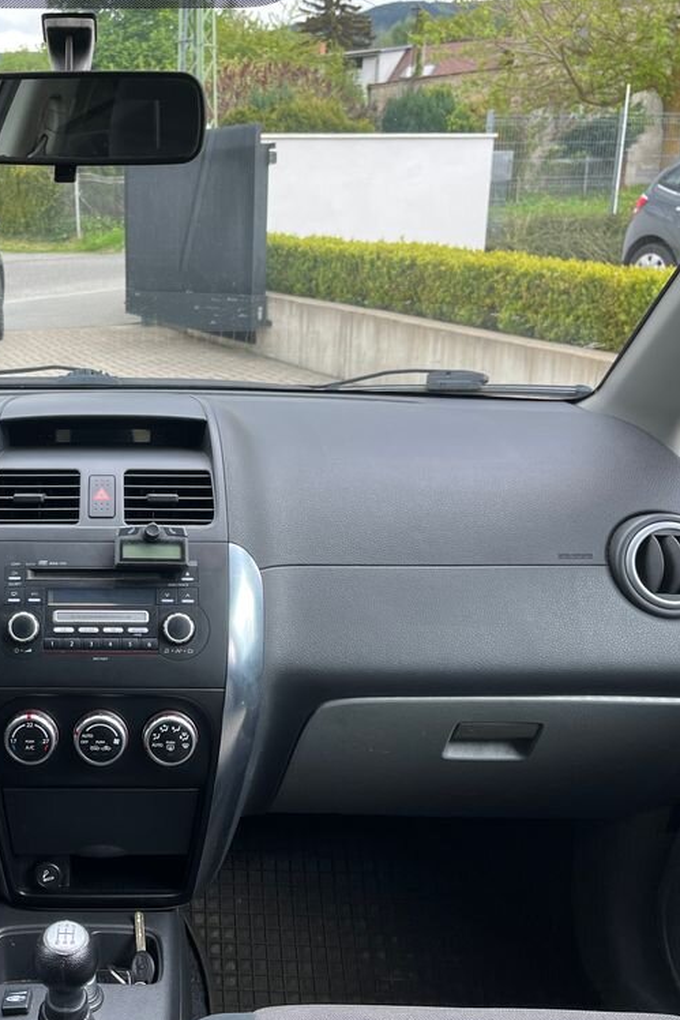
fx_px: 1048
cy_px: 511
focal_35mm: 37
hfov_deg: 34.6
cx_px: 113
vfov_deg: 51.9
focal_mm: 5.1
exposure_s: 1/139
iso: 32
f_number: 1.6
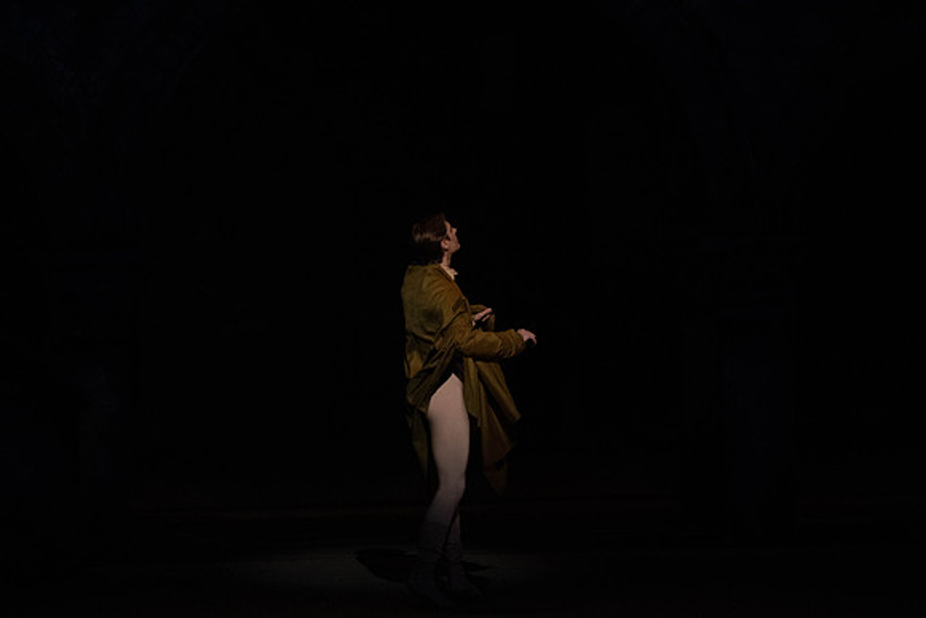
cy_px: 309
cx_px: 463
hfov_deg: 6.6
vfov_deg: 4.4
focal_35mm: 312
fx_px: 8027
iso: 8000
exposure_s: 1/250
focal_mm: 312
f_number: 5.6
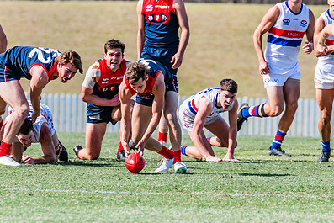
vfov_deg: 1.9
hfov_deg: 2.8
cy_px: 97
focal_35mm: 724
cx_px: 194
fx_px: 6719
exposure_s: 1/2000
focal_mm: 420
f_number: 7.1
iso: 800
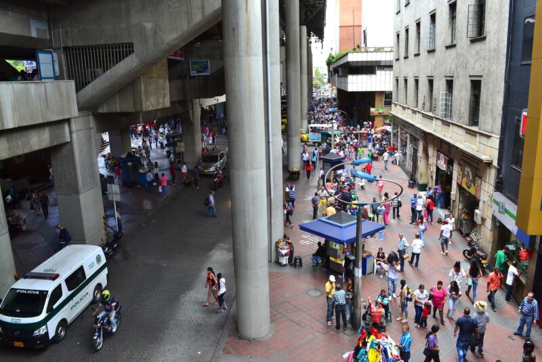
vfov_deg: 48.0
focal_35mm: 27
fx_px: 407
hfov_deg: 67.4
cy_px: 181
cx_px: 271
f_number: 8
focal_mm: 18
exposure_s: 1/60
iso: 640
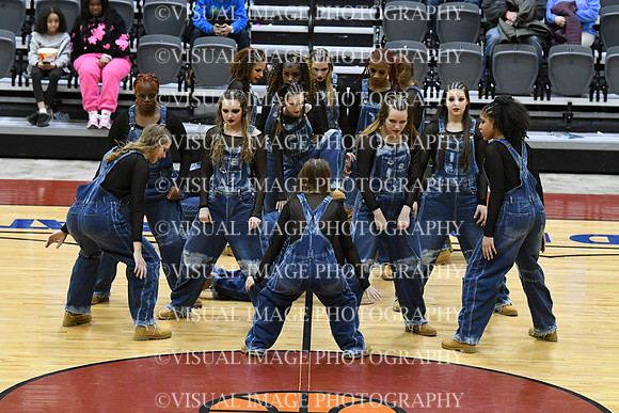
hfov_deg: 11.8
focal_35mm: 174
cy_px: 206
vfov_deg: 7.9
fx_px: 2992
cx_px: 310
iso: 4000
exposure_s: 1/250
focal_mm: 116
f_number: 4
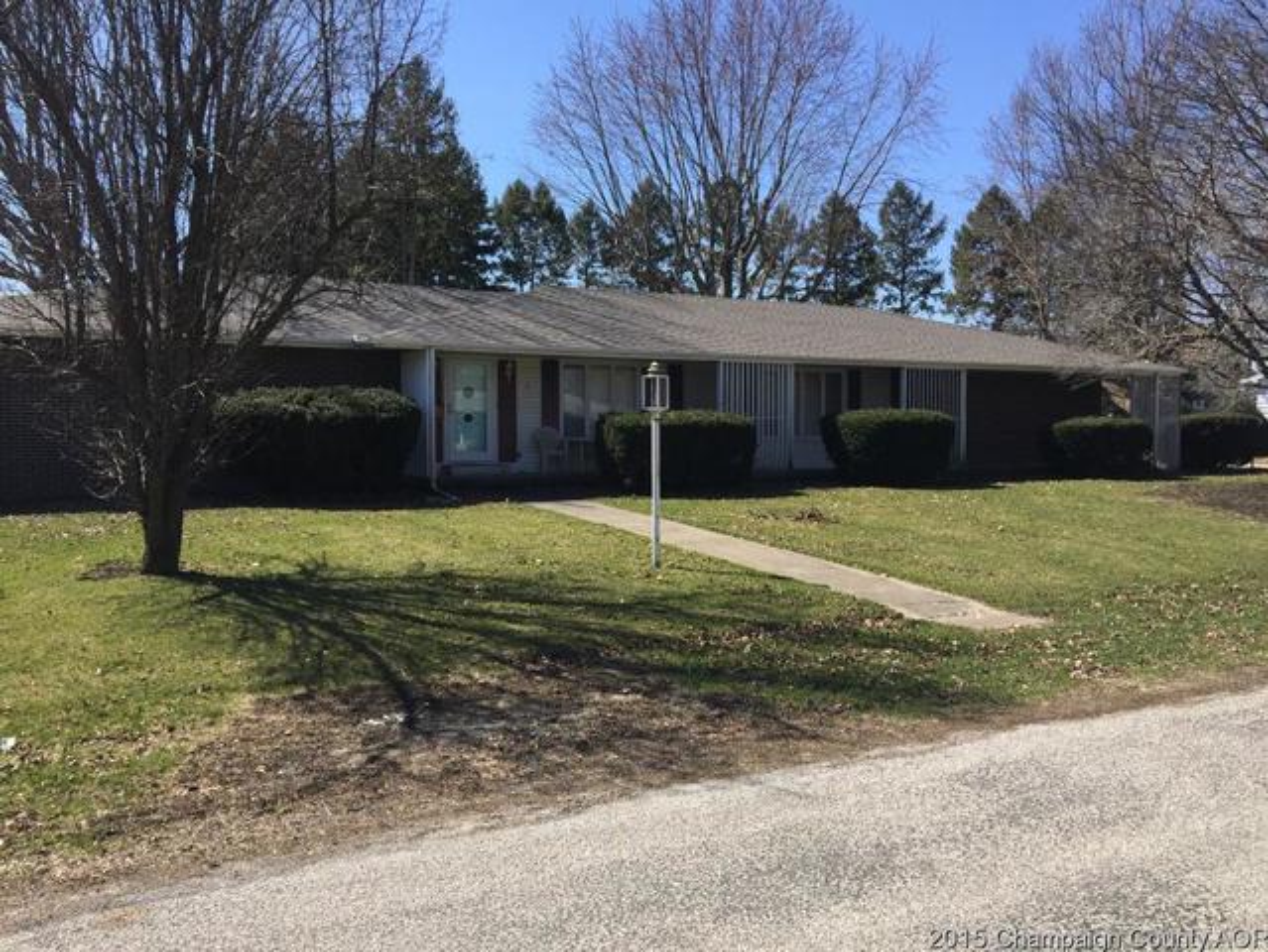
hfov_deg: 61.6
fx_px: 1063
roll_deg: -0.3
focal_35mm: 29
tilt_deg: -2.7
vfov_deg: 48.3
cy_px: 476
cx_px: 634
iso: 32
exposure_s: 1/1319
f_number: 2.2
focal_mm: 4.15
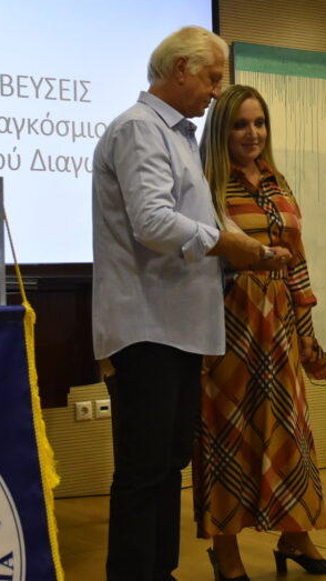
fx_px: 1230
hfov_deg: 14.8
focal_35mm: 80
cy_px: 284
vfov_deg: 26.5
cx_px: 340
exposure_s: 1/125
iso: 1600
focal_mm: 26
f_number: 5.6
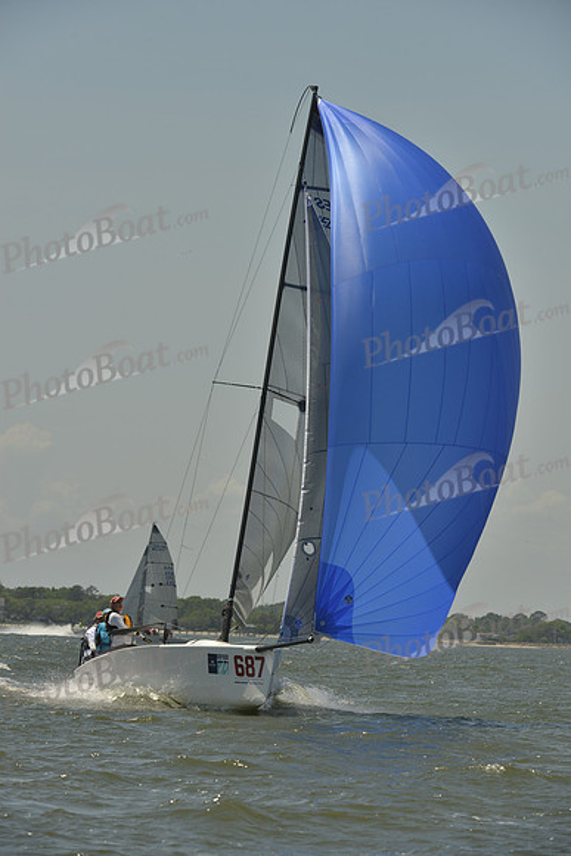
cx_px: 286
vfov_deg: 9.8
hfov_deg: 6.5
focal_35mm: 210
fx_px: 4993
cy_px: 428
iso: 280
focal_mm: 210
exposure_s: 1/1250
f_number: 10
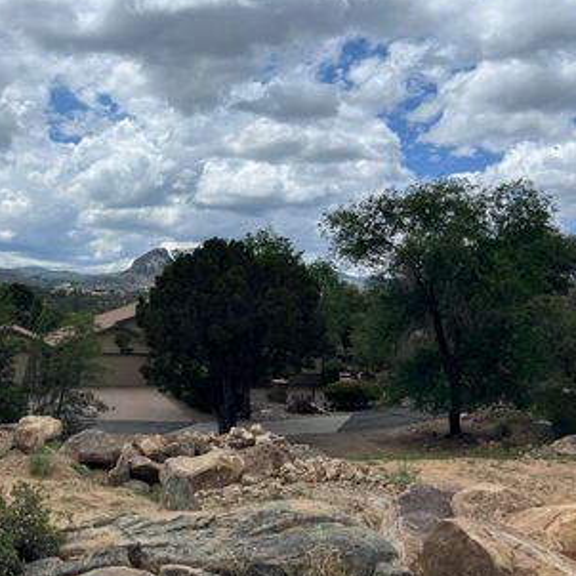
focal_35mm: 38
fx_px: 715
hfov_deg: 42.7
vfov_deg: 43.8
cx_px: 153
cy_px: 257
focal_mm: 5.7
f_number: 1.5
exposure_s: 1/8696
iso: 50
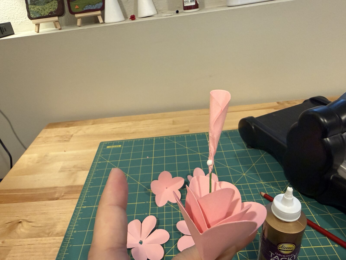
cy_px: 130
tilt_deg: -30.5
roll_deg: +8.3
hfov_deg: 71.6
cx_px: 173
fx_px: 240
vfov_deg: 56.8
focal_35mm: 24
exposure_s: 1/58
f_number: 2.2
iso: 400
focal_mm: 2.22
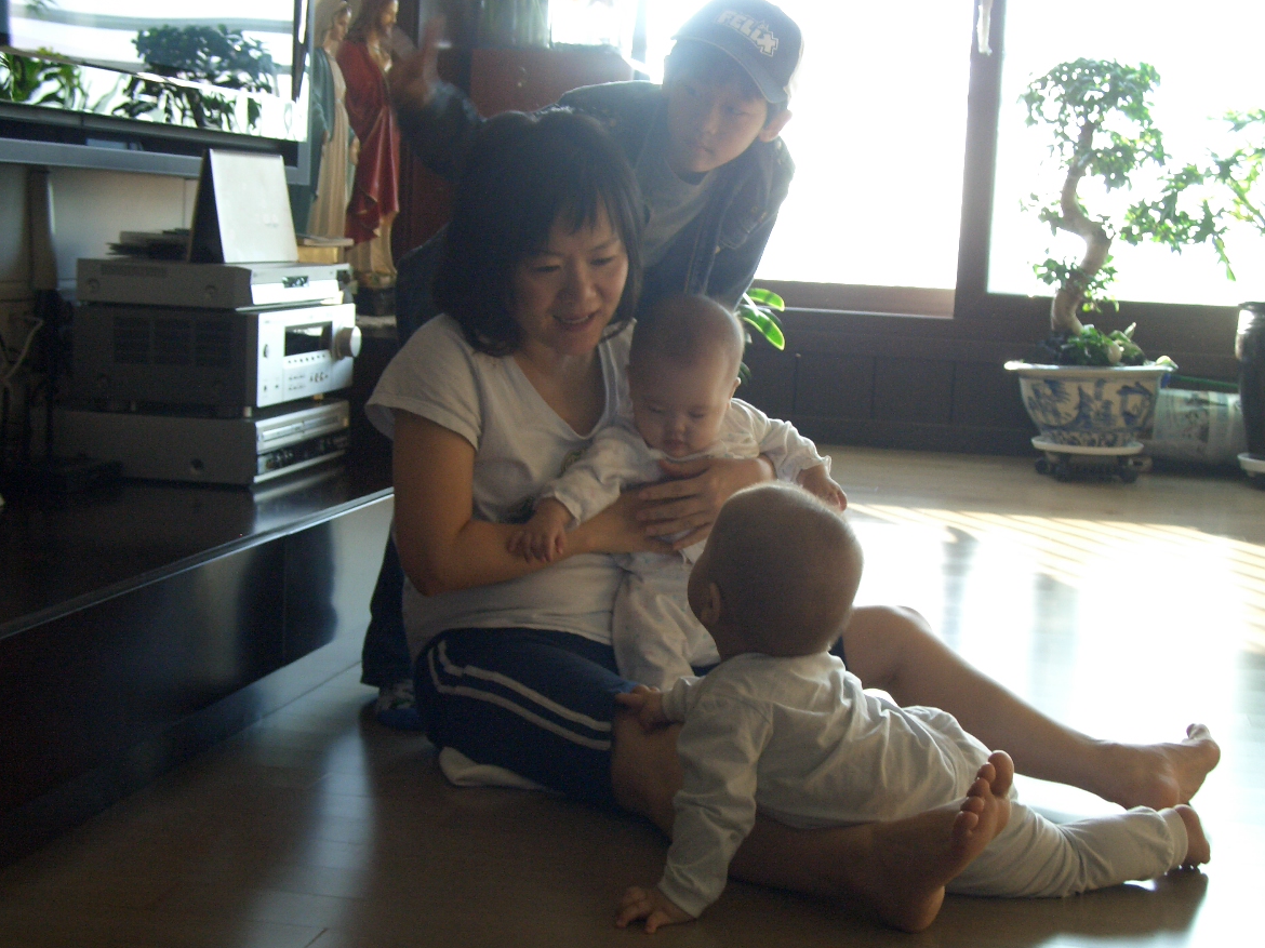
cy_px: 485
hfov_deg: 33.2
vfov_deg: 25.2
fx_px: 2119
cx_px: 637
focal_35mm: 58
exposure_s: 1/80
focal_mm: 11.3
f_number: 3.2
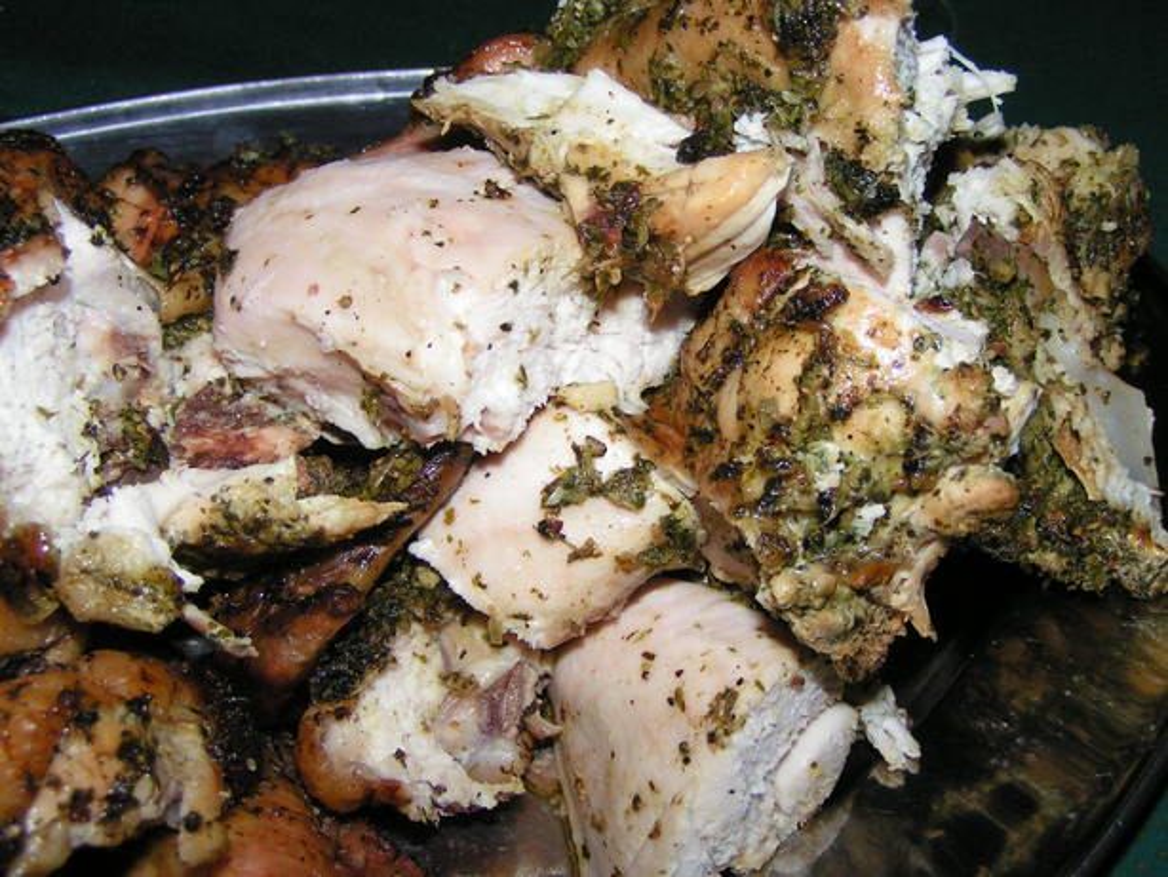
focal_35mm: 45
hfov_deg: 42.1
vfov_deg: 32.2
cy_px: 438
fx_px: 1519
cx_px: 584
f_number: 3.5
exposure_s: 1/250
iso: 100
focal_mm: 6.9
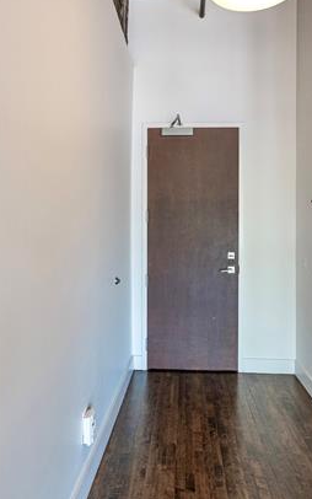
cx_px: 168
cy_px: 229
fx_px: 367
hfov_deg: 46.0
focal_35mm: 27
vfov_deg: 68.3
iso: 1600
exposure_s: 1/125
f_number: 6.3
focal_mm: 14
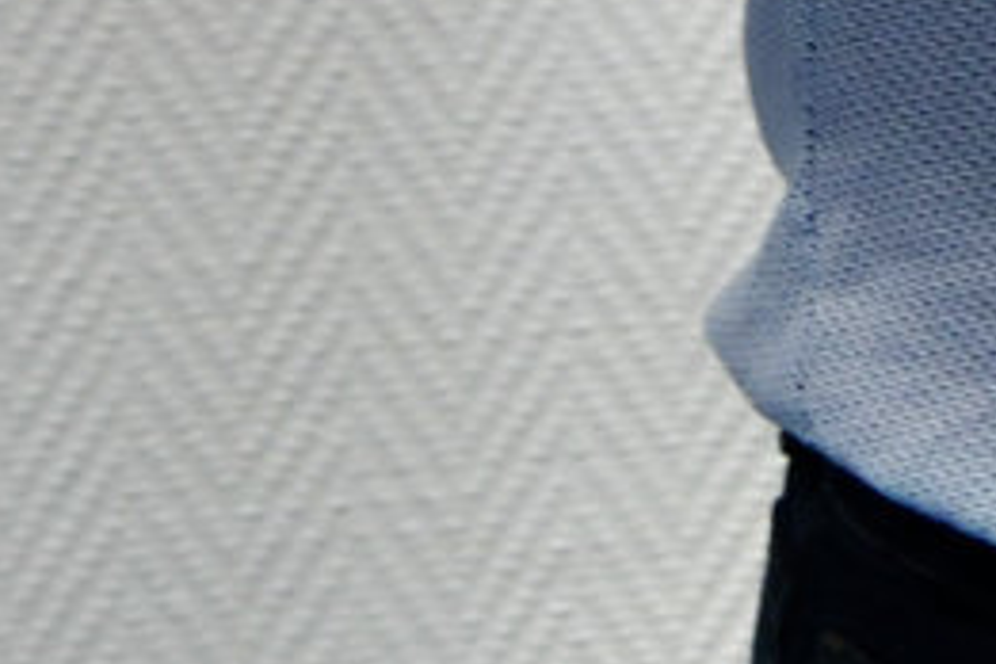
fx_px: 11591
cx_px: 2797
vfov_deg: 3.2
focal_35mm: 419
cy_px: -1431
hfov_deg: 4.7
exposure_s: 1/125
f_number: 2.8
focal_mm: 38
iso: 160
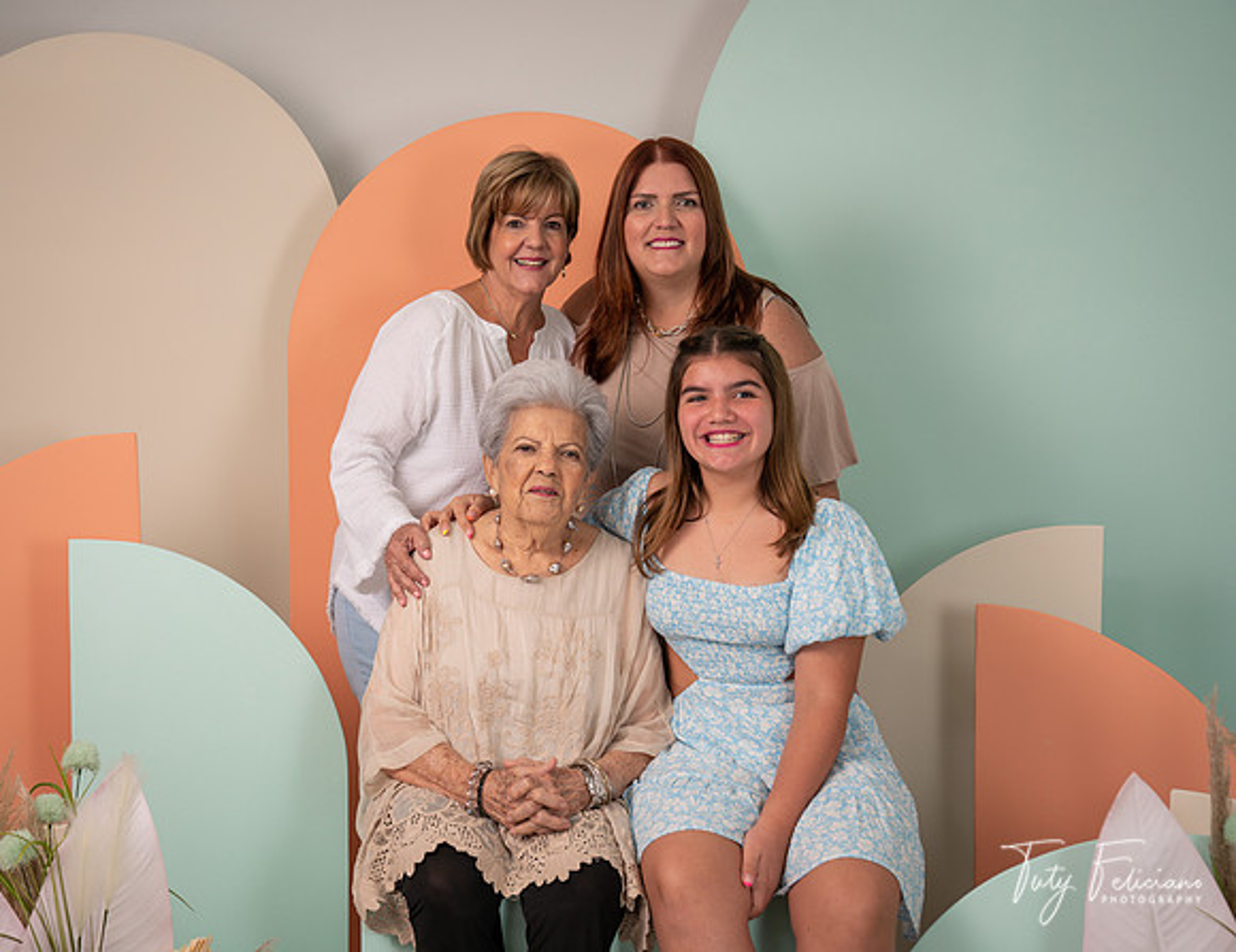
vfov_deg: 30.0
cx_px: 523
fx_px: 1776
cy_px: 477
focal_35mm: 49
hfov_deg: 38.3
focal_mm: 44
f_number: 4
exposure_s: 1/100
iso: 160
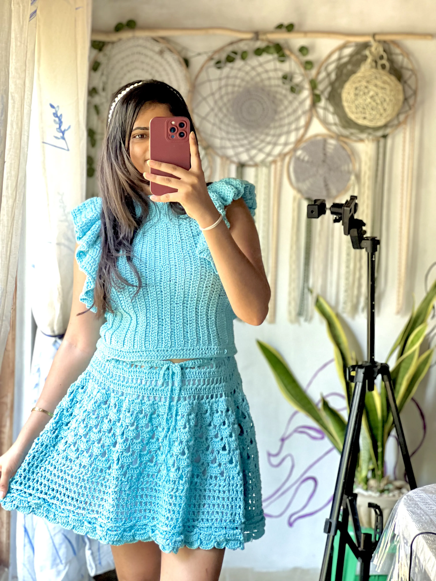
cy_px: 290
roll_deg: -2.1
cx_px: 218
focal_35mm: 77
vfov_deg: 25.3
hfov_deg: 19.1
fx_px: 1293
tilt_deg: -7.1
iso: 200
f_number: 2.8
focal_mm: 9
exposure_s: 1/40
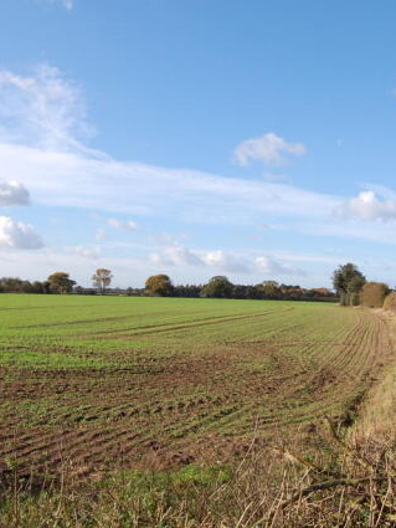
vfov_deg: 46.8
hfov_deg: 35.9
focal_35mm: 40
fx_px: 610
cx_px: 235
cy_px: 258
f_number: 9
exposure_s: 1/320
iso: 200
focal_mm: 18
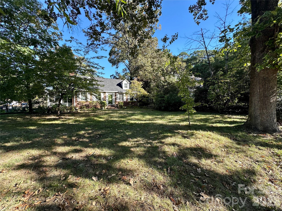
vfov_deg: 85.7
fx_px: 114
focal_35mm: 14
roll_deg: +0.0
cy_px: 106
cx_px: 141
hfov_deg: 102.1
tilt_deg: +0.4
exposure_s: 1/216
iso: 40
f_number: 2.2
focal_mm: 2.22
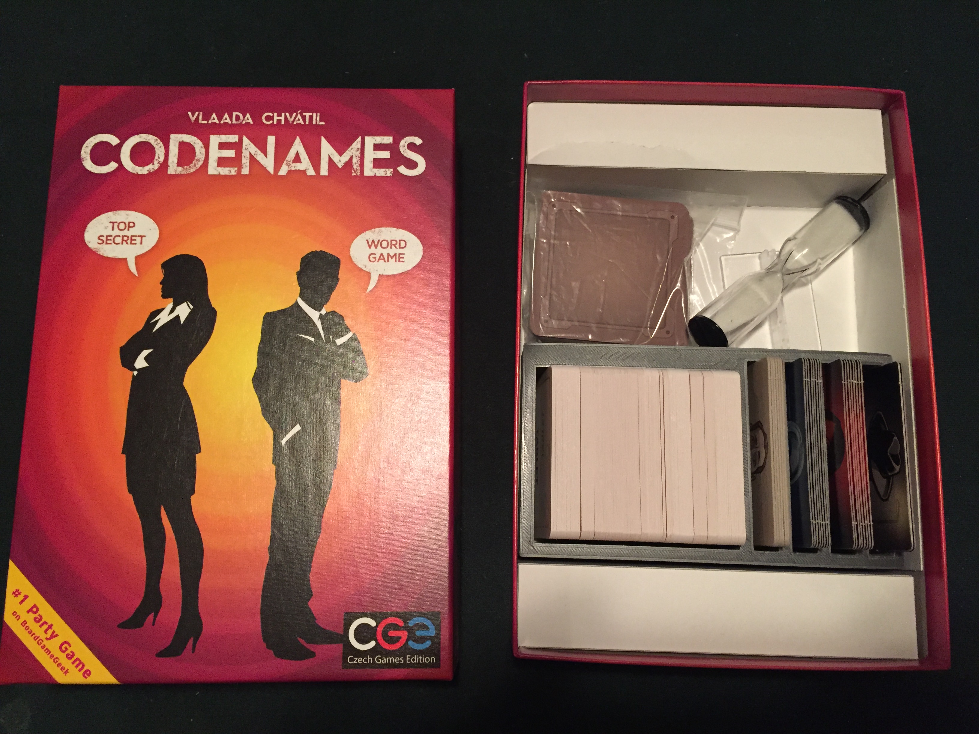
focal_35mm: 29
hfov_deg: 61.7
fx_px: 820
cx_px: 490
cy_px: 367
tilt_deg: -77.7
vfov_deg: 48.2
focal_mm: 4.15
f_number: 2.2
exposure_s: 1/30
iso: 250
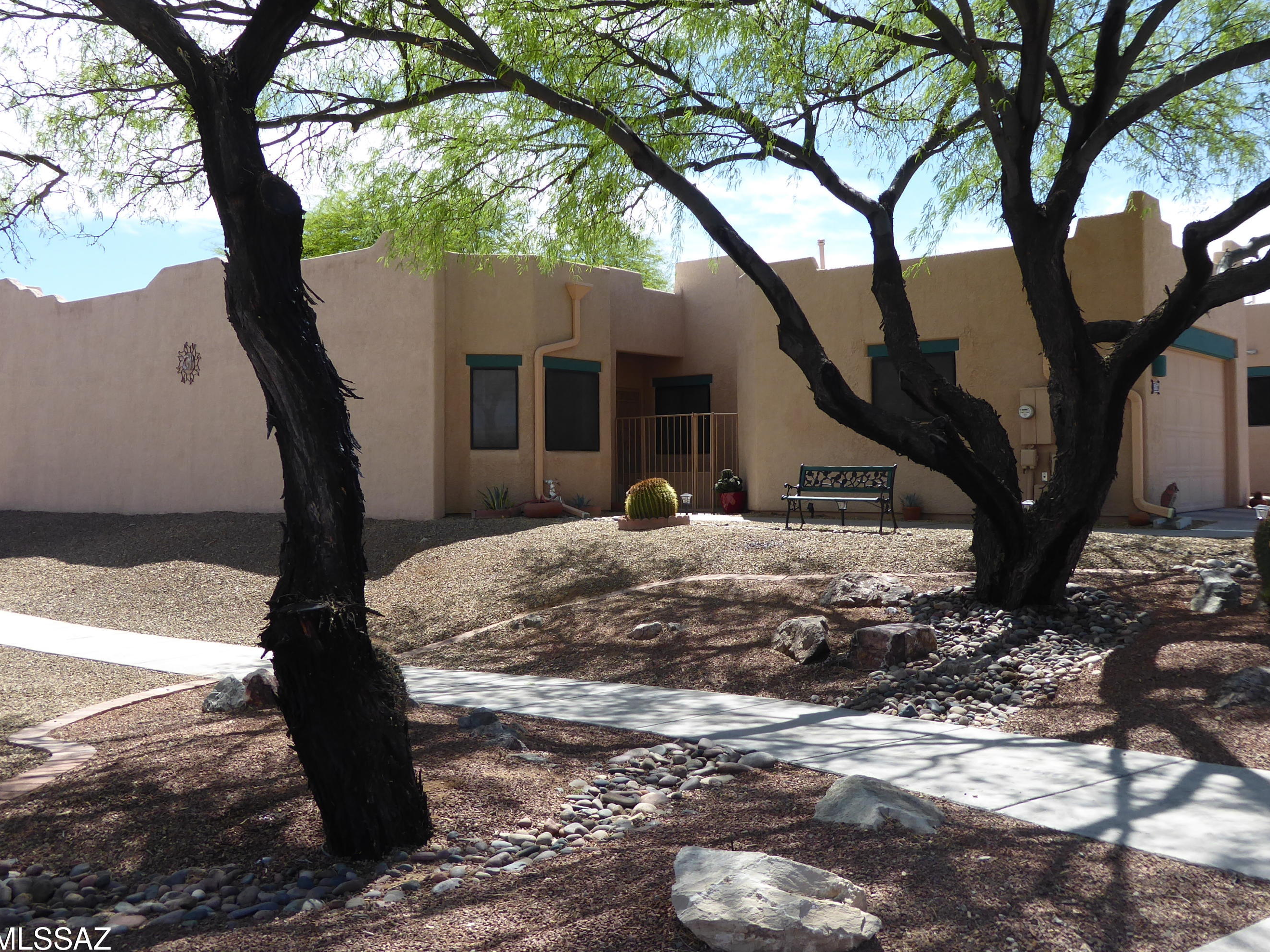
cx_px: 614
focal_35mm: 33
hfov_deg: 55.3
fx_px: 1211
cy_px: 445
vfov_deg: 42.9
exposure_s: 1/500
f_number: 3.5
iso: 80
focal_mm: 5
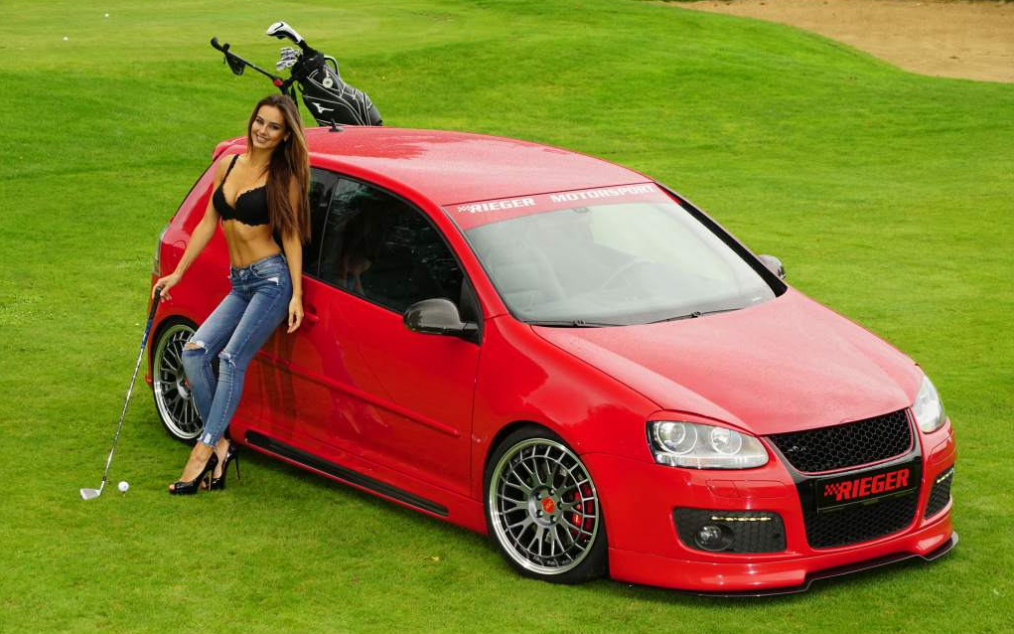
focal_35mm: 92
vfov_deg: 14.2
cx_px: 507
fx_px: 2542
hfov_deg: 22.6
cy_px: 332
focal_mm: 60
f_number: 7.1
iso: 800
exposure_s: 1/160
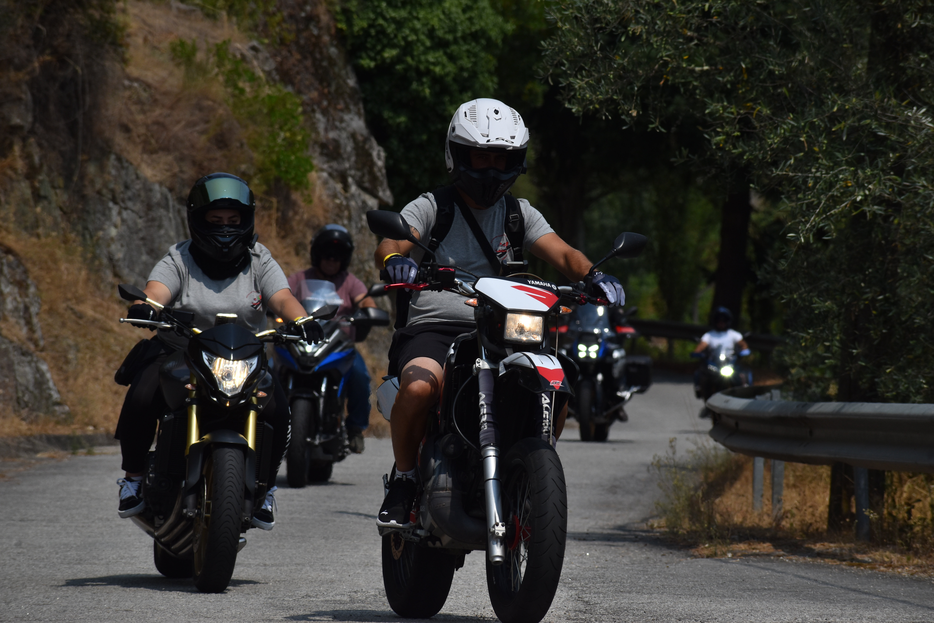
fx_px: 6032
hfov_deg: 8.9
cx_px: 467
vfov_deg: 5.9
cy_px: 312
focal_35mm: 232
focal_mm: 155
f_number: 9
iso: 200
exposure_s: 1/2000
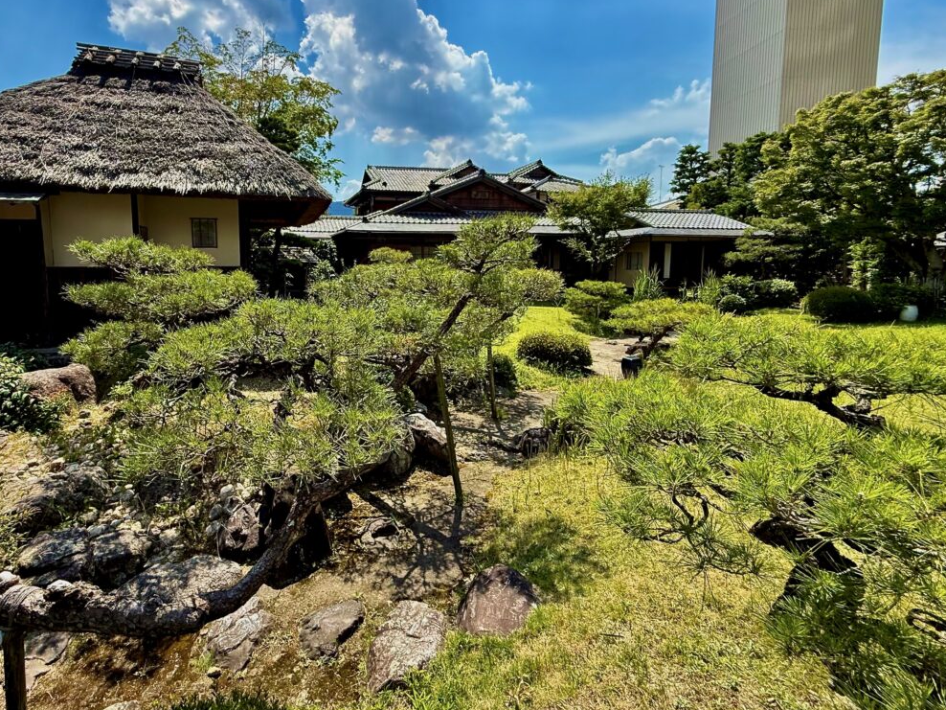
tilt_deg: -4.5
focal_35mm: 17
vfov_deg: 74.3
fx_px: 465
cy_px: 304
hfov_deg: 90.0
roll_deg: +0.9
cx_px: 383
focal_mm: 2.22
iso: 64
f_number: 2.2
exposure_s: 1/1211
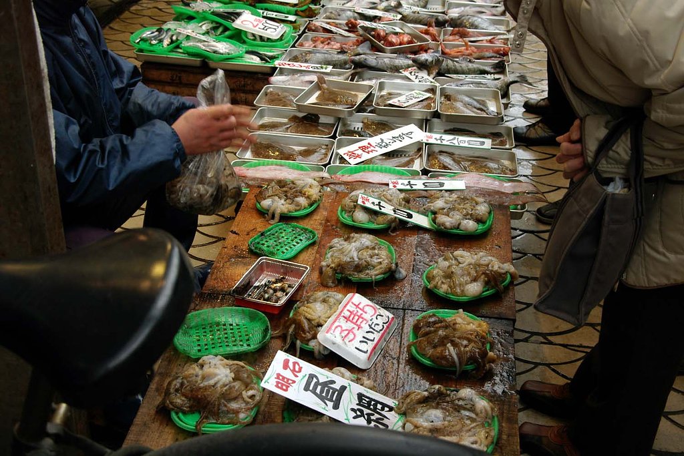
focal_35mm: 46
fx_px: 884
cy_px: 228
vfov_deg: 29.0
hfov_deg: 42.3
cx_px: 342
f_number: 5.6
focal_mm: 31
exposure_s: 1/125
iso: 400
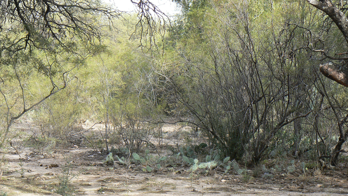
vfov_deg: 10.6
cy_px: 117
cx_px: 175
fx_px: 1052
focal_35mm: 114
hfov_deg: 18.8
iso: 80
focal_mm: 17.3
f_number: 4
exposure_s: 1/100
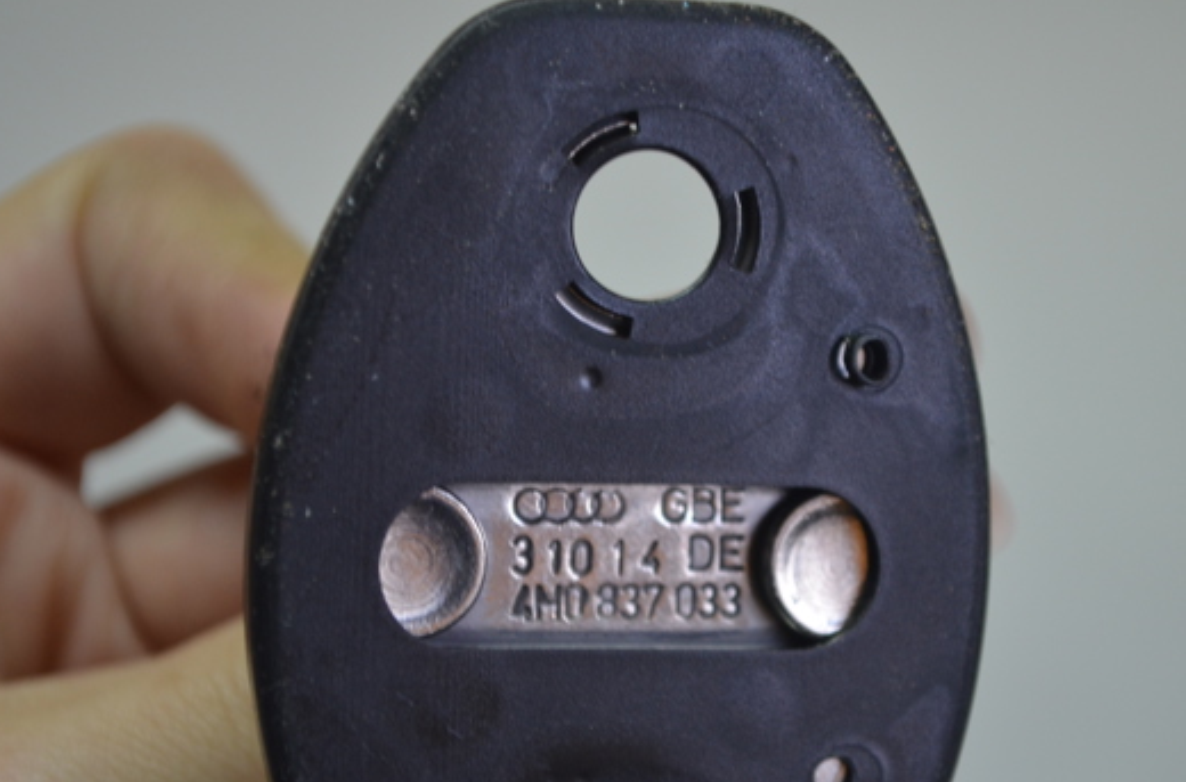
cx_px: 661
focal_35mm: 102
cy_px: 480
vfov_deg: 13.4
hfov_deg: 20.1
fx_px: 3337
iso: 800
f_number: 5.6
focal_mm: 55
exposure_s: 1/60
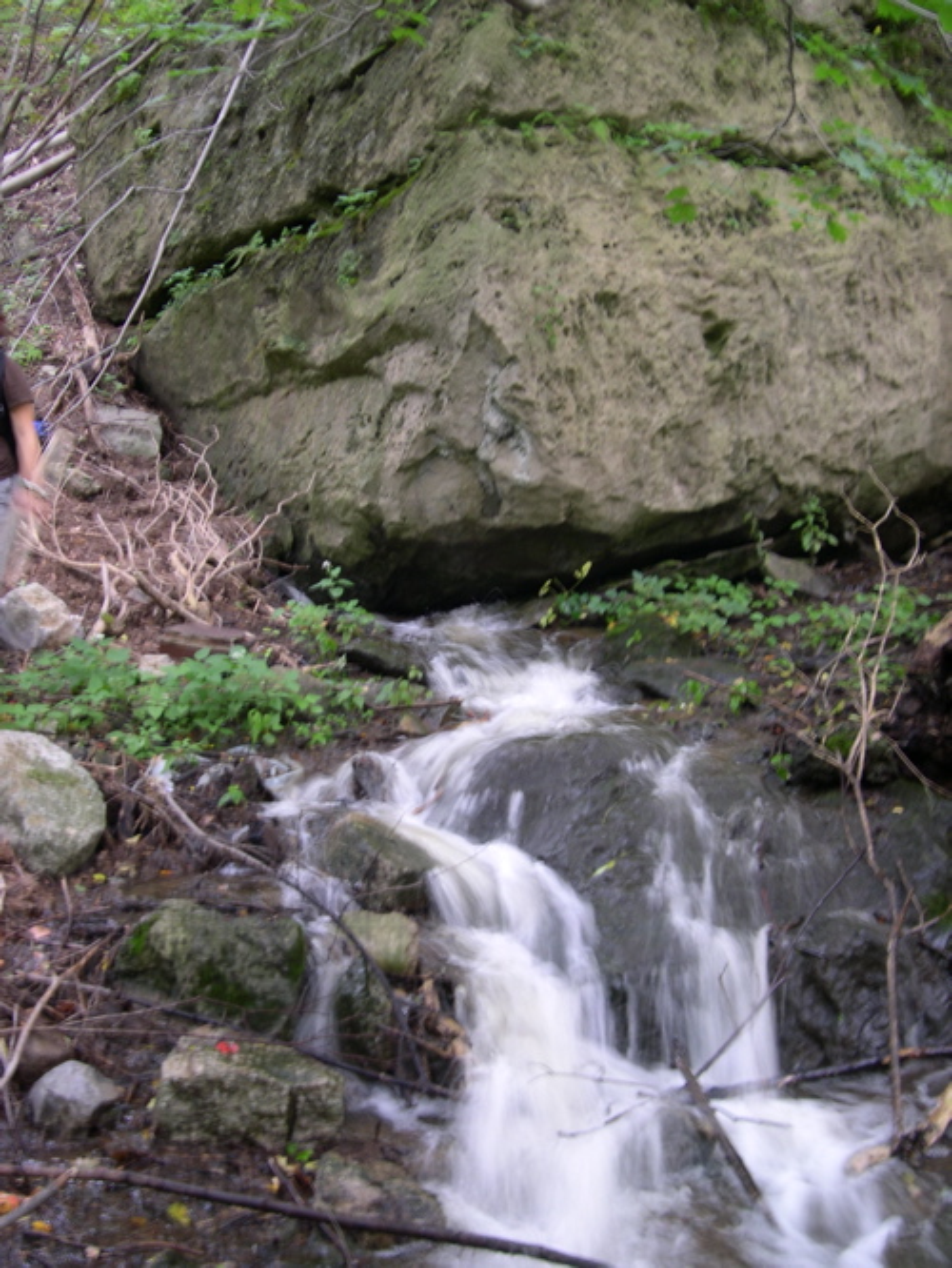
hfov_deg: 37.7
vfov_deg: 49.0
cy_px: 634
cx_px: 476
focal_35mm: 38
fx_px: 1393
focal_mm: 8
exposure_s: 1/5.1
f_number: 2.8
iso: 100
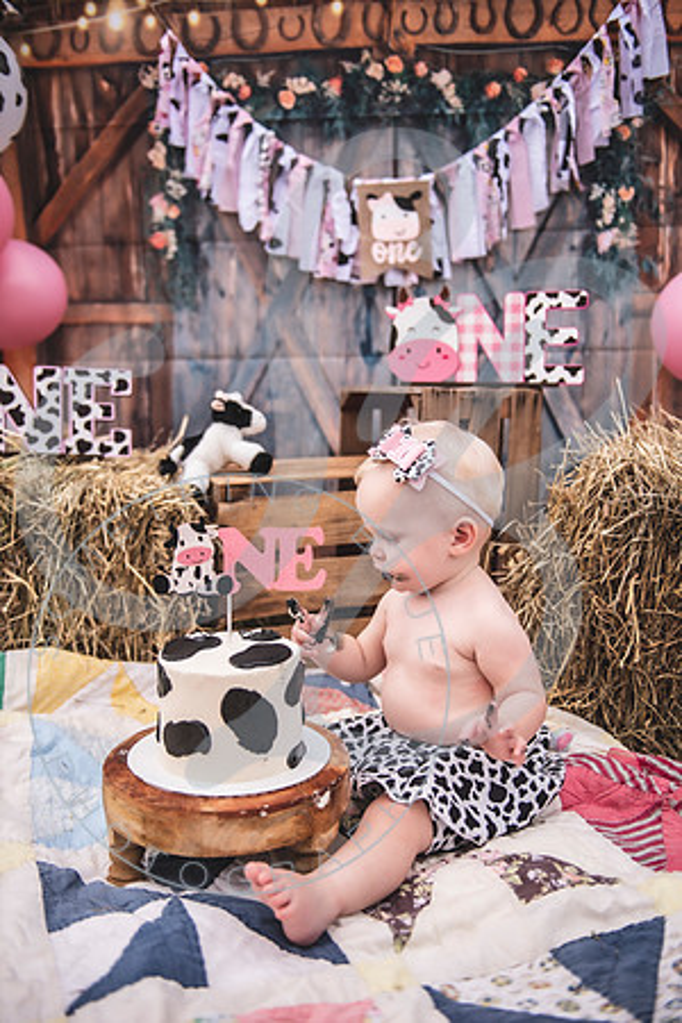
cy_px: 512
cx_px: 341
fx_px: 966
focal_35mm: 34
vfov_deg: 55.8
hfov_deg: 38.9
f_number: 2.8
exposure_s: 1/400
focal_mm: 34
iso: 100
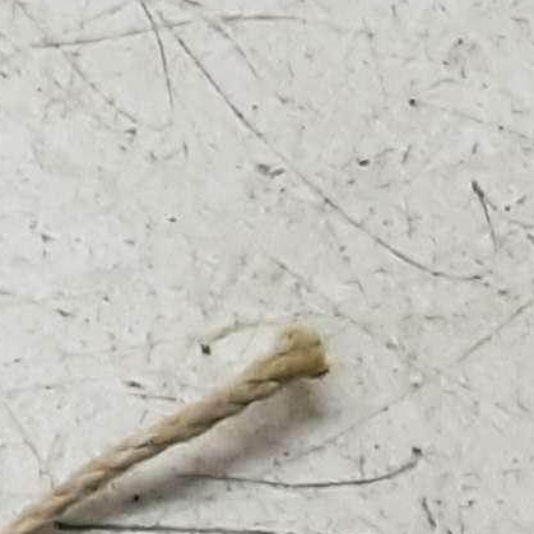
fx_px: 3246
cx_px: -1100
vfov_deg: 9.4
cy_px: 223
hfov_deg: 8.0
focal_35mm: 186
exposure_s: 1/50
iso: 100
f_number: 1.9
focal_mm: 2.91
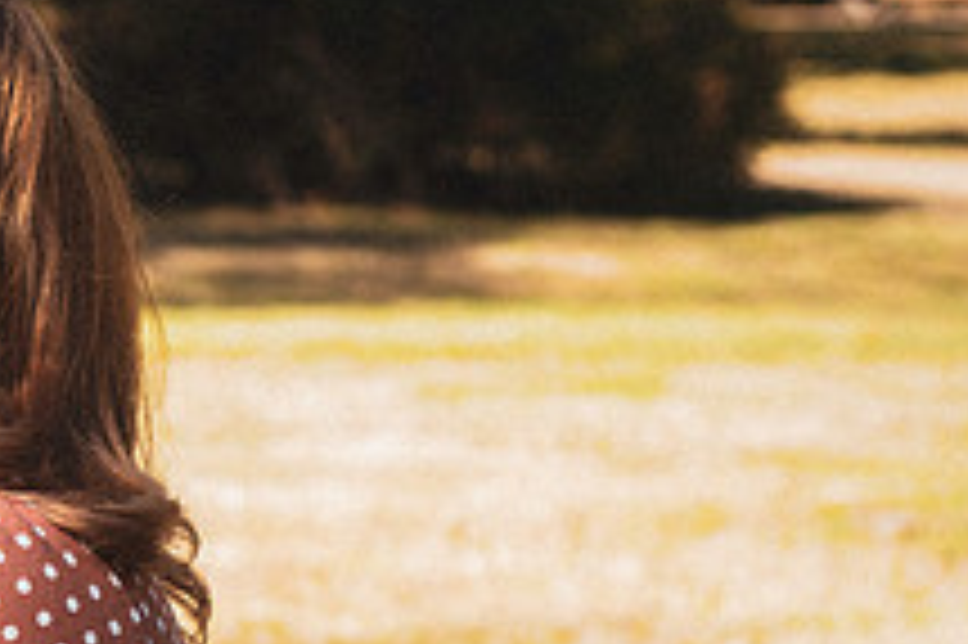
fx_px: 4702
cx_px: -498
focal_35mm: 175
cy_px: 787
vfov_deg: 7.8
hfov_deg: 11.3
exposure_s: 1/200
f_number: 4
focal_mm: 50
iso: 125
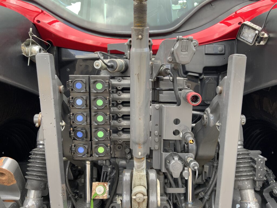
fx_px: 232
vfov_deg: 48.2
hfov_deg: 61.7
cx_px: 138
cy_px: 104
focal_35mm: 29
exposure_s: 1/122
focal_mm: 3
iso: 40
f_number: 1.8
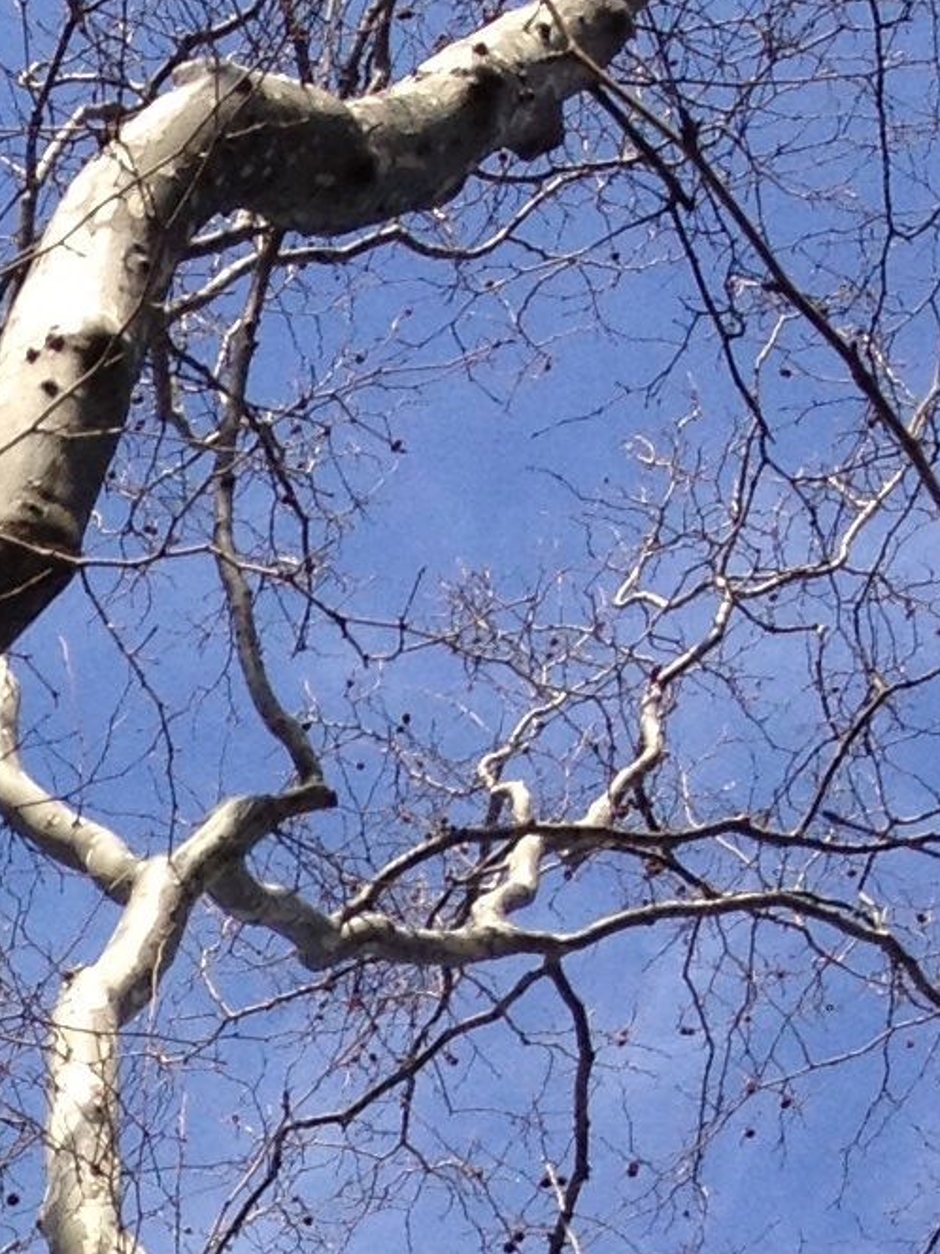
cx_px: -1231
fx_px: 6228
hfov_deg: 8.0
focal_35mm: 172
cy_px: 2618
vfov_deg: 10.4
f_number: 2.4
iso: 64
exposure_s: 1/1151
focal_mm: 4.28
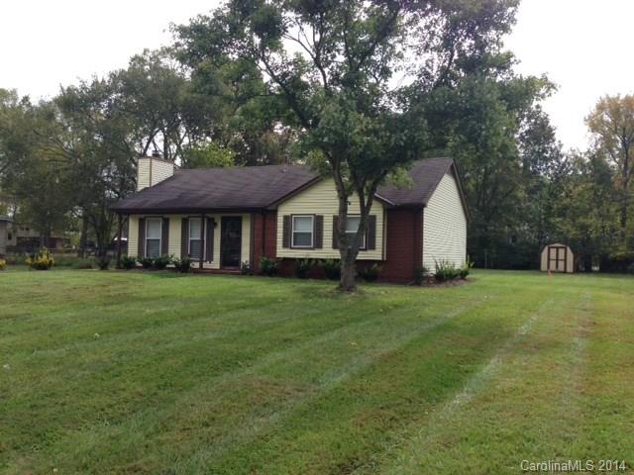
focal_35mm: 33
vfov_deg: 42.9
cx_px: 317
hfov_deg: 55.4
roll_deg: -1.6
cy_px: 238
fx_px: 604
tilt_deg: -1.1
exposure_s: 1/661
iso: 50
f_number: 2.4
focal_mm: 4.12
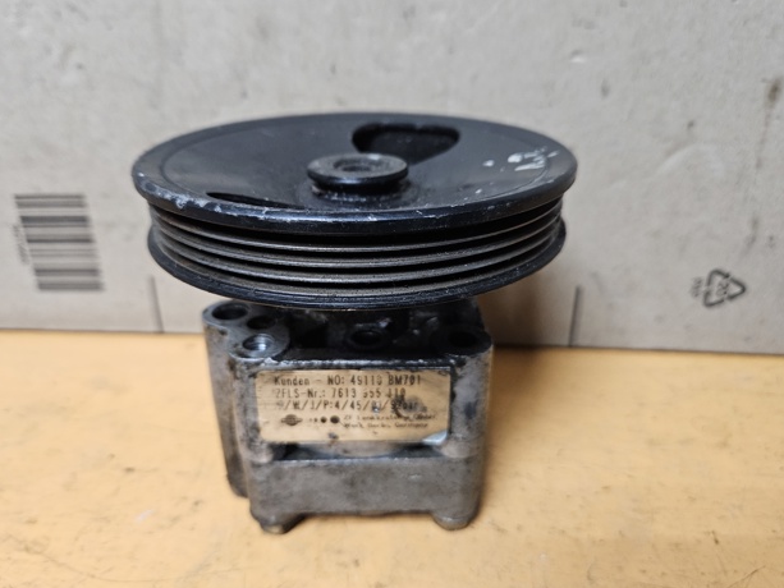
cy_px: 285
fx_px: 544
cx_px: 386
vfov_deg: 56.8
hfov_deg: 71.6
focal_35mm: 24
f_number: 1.8
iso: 800
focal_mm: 5.4
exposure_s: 1/200
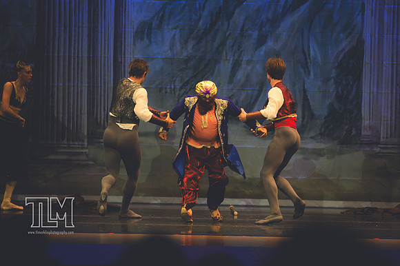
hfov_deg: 8.3
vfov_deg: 5.6
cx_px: 200
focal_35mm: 247
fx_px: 2743
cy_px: 133
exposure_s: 1/500
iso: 800
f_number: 2.8
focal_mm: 165
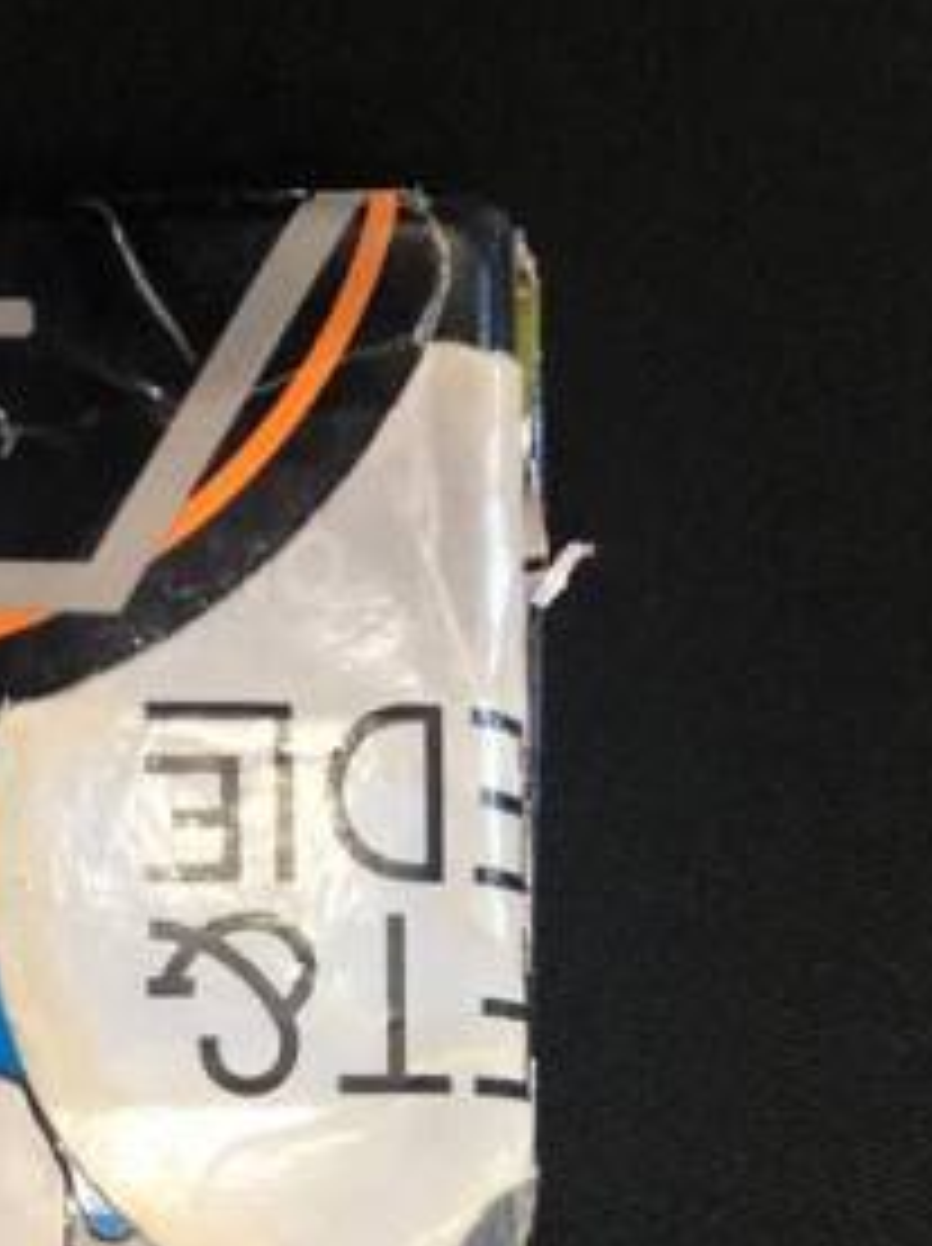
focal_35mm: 81
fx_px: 2915
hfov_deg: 16.9
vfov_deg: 21.2
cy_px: 1754
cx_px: -351
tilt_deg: -87.1
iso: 50
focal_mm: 3.99
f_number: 1.8
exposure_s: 1/15
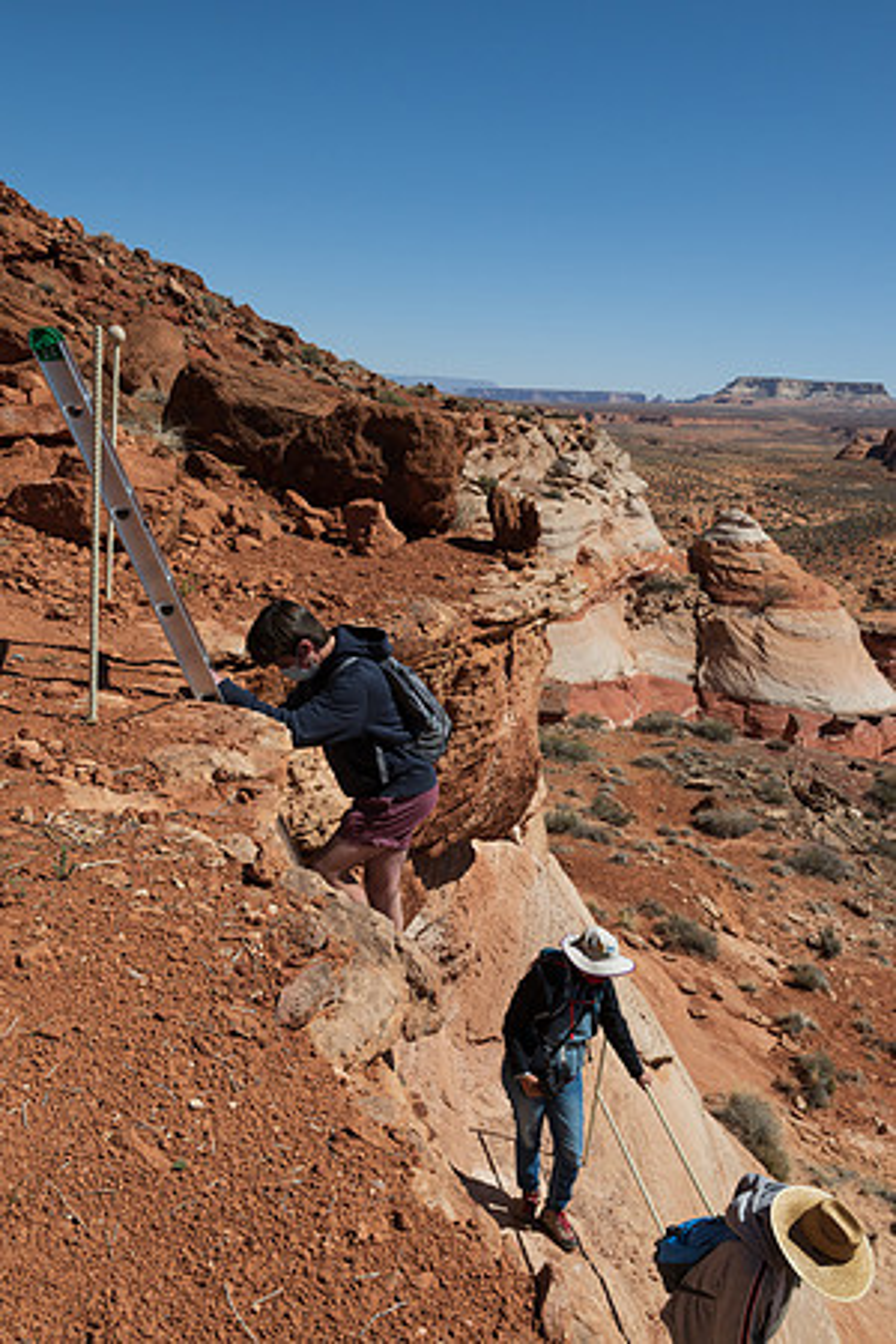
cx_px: 448
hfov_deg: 42.3
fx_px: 1157
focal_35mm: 31
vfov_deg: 60.3
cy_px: 672
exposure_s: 1/500
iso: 560
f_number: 16
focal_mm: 31
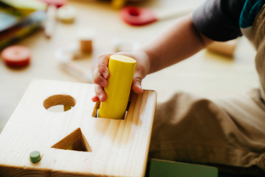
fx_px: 515
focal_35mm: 70
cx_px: 132
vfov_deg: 19.5
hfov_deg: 28.8
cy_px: 88
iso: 100
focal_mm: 70
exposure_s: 1/125
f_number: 4
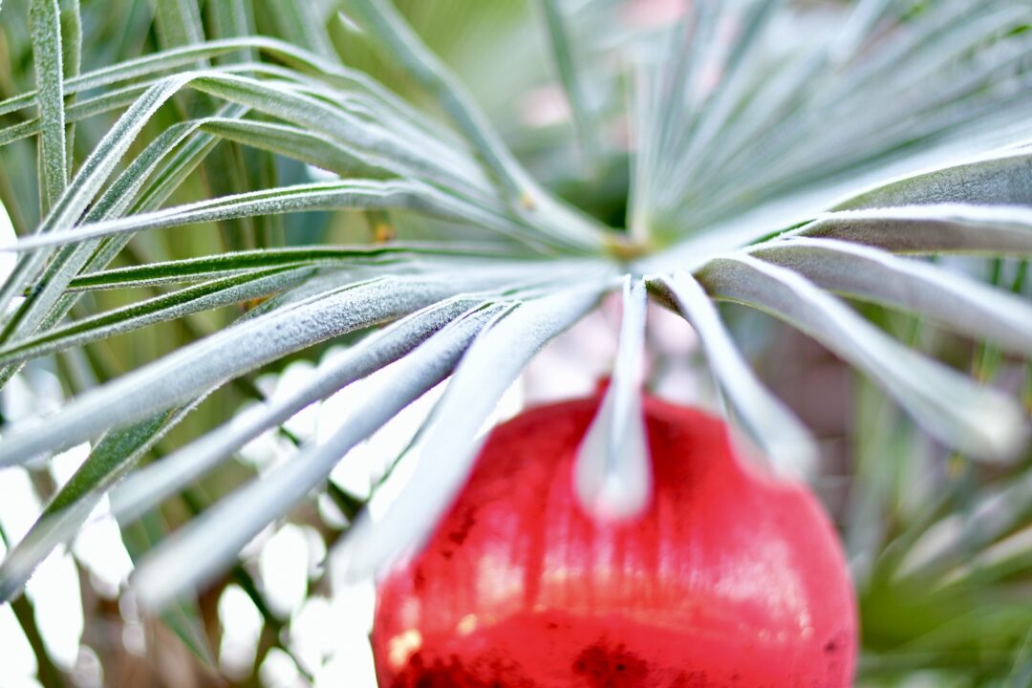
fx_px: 2150
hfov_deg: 27.0
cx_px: 516
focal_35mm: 75
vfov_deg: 18.2
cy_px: 344
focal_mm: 50
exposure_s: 1/320
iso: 200
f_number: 1.8
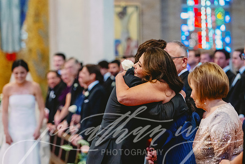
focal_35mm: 133
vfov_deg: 10.3
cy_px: 82
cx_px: 118
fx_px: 903
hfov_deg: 15.5
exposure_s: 1/200
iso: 5000
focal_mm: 125
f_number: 2.8
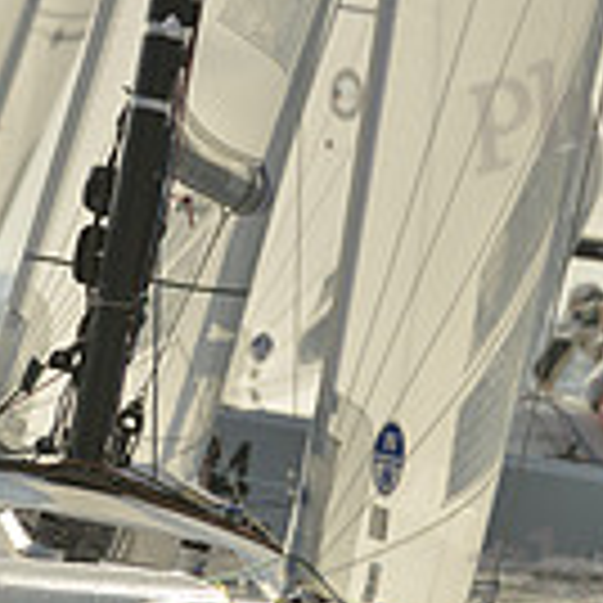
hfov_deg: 2.4
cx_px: 238
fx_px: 14545
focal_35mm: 738
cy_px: 353
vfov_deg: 2.4
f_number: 8
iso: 280
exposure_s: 1/1600
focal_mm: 200
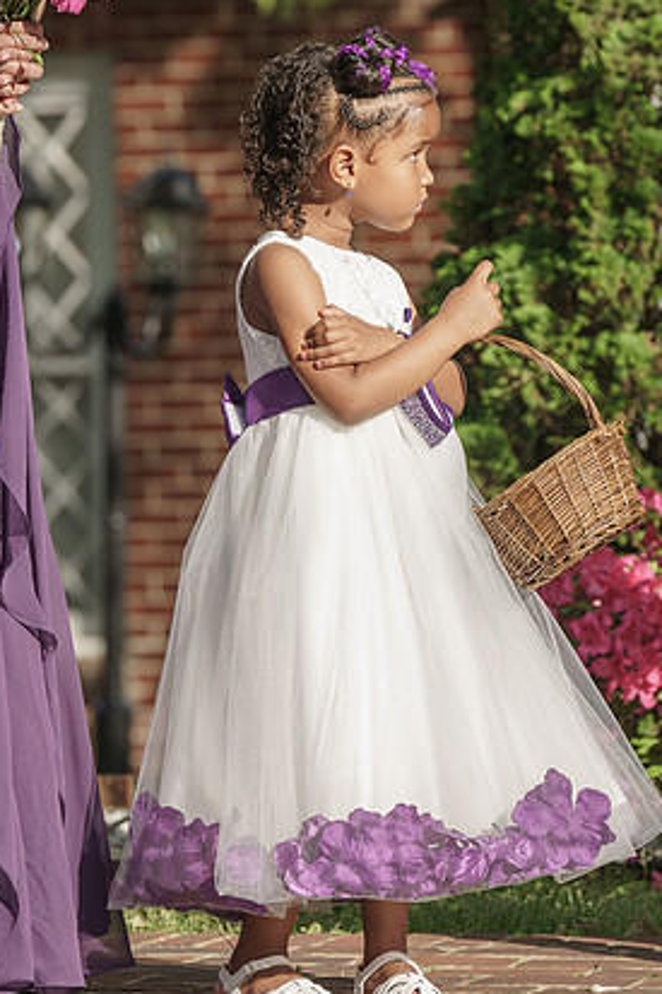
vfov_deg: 6.2
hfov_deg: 4.1
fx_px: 9137
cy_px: 499
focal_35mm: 331
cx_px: 325
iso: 100
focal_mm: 200
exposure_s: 1/250
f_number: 5.6
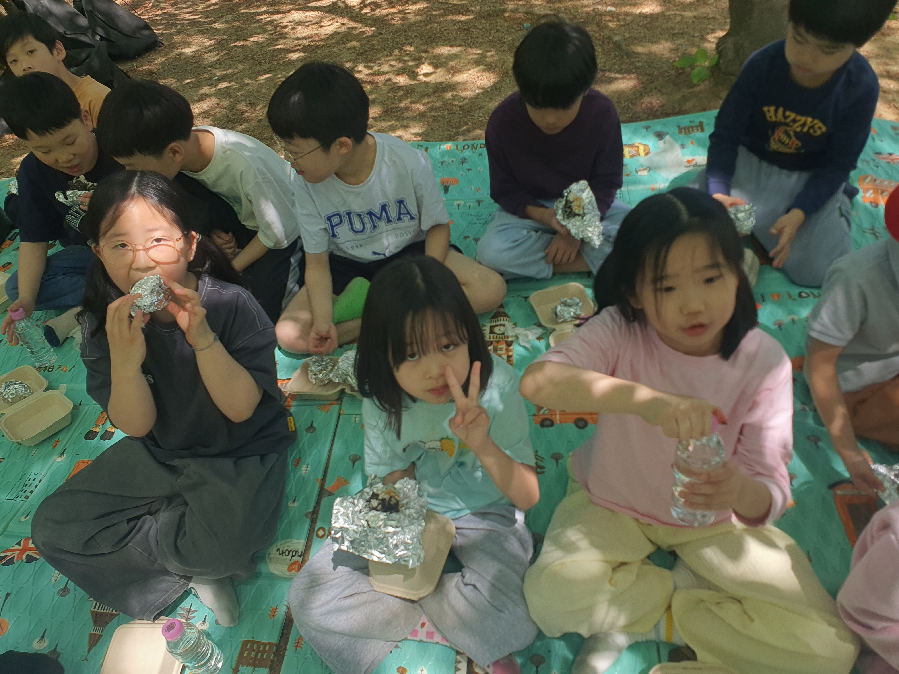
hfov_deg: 67.3
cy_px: 337
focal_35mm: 26
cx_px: 450
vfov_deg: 53.1
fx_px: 675
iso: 50
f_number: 2.4
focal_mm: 4.3
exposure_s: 1/468
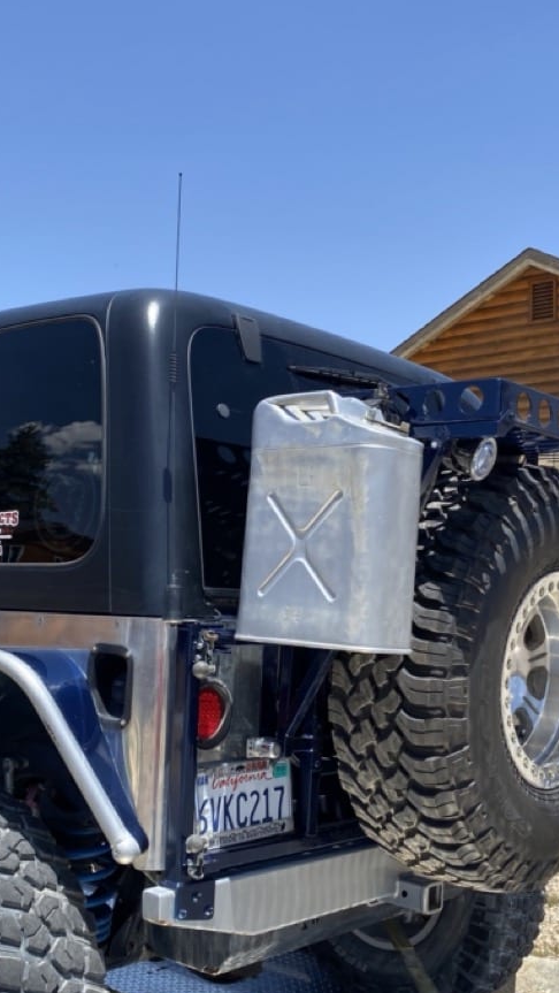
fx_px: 1106
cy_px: 567
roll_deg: -0.1
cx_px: 268
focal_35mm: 42
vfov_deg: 48.2
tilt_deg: +1.2
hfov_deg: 28.4
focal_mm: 4.25
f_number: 1.8
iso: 32
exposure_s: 1/1779
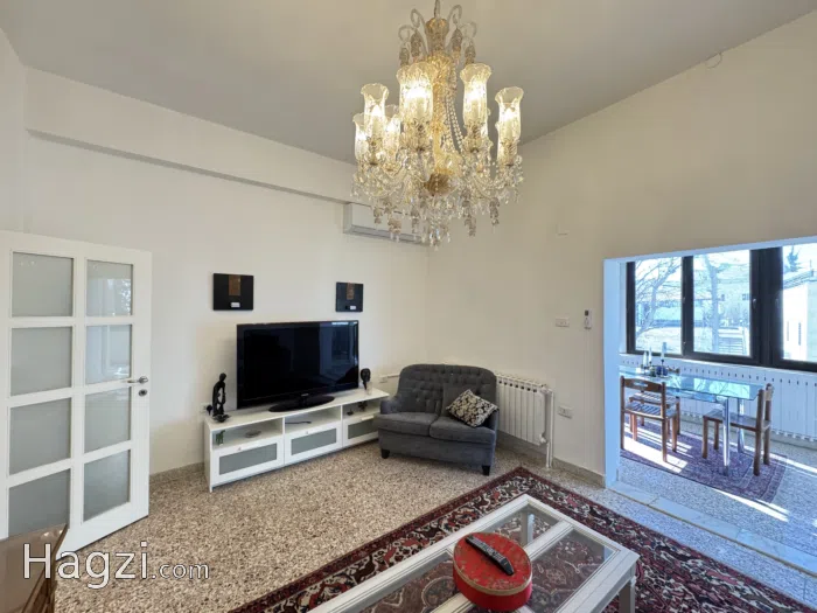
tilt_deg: +0.2
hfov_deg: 102.1
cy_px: 306
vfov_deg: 85.7
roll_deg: +0.0
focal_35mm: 14
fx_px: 330
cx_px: 408
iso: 250
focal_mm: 2.22
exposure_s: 1/100
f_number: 2.2
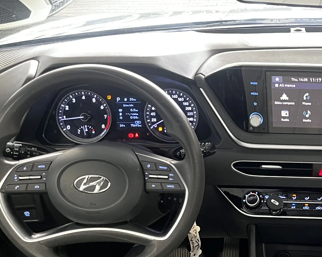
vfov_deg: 23.0
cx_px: 321
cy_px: 220
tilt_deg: -31.0
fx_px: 619
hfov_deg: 27.5
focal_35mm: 65
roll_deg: +0.3
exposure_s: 1/33
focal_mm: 5.1
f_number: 1.6
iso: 640
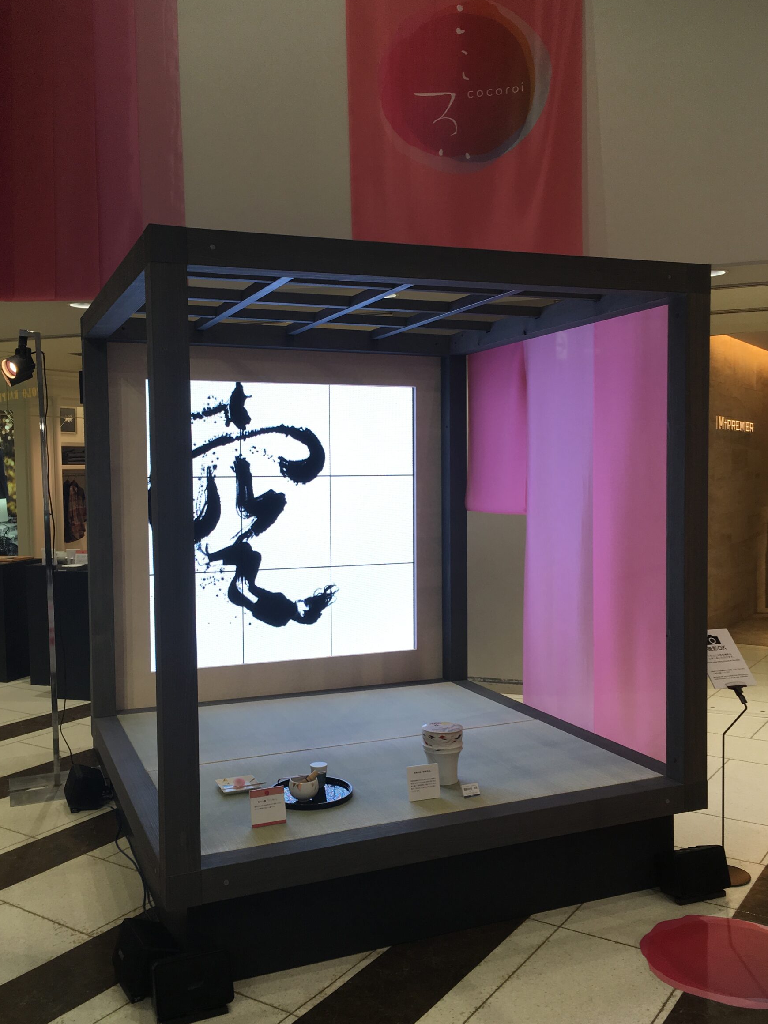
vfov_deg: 56.8
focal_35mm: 32
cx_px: 377
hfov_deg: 44.2
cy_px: 516
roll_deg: -0.1
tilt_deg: -2.9
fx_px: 947
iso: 25
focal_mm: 4.15
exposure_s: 1/60
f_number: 2.2
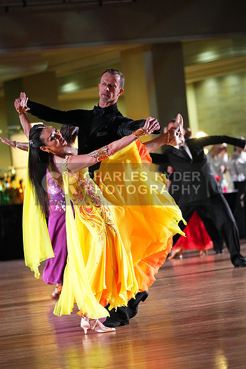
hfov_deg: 6.9
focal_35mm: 200
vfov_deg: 10.3
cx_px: 123
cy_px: 184
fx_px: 2049
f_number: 4
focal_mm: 200
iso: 6400
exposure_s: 1/400
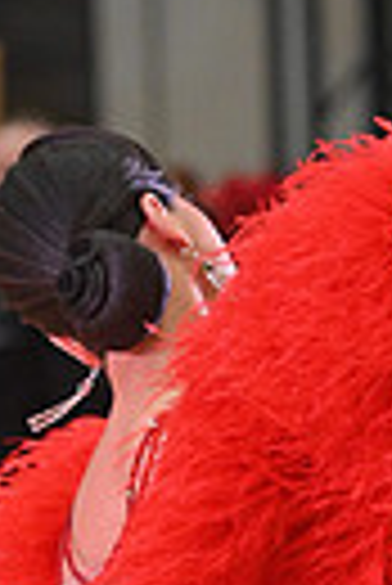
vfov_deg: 2.6
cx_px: 282
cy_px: 1017
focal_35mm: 804
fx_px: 13096
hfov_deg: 1.7
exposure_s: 1/400
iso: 3200
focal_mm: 180
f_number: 5
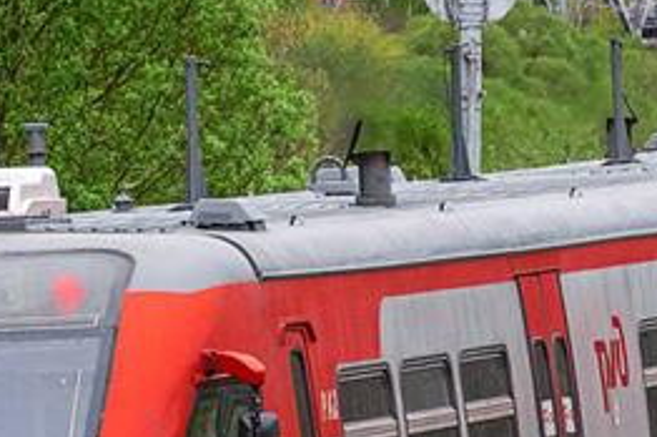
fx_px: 13561
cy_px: 136
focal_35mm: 744
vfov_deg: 1.8
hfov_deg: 2.8
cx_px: 261
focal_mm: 130
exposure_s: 1/640
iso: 400
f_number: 7.1
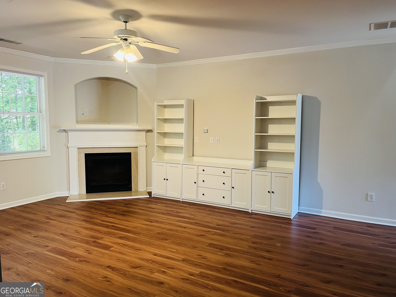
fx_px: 297
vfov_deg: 53.1
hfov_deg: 67.3
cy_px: 148
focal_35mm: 26
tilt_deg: -6.3
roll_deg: -0.5
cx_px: 198
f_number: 1.6
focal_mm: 5.1
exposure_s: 1/60
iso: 125
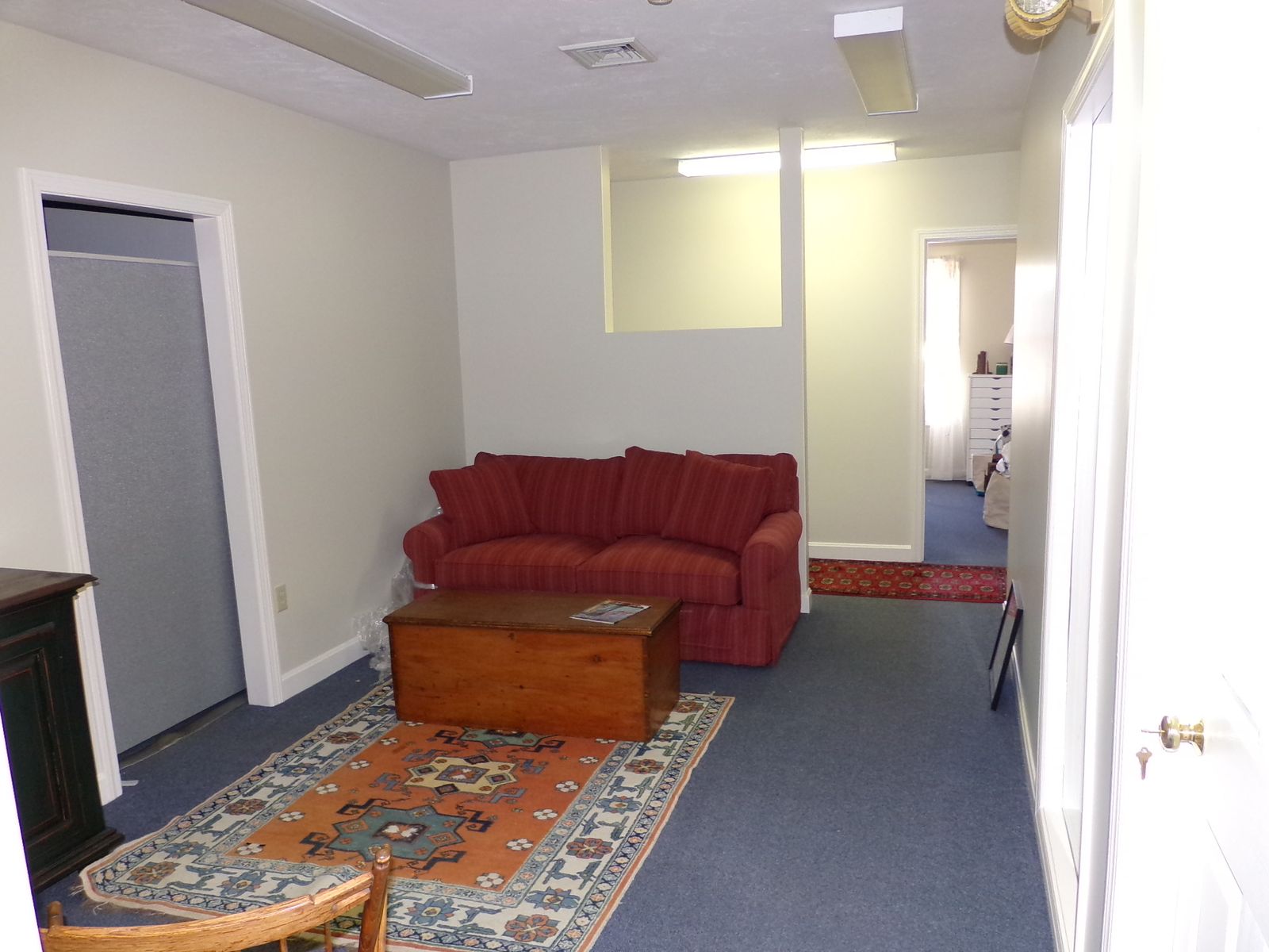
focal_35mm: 26
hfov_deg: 67.3
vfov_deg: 53.1
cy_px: 476
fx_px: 953
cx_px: 634
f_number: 3.2
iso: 200
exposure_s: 1/34
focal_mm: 4.7
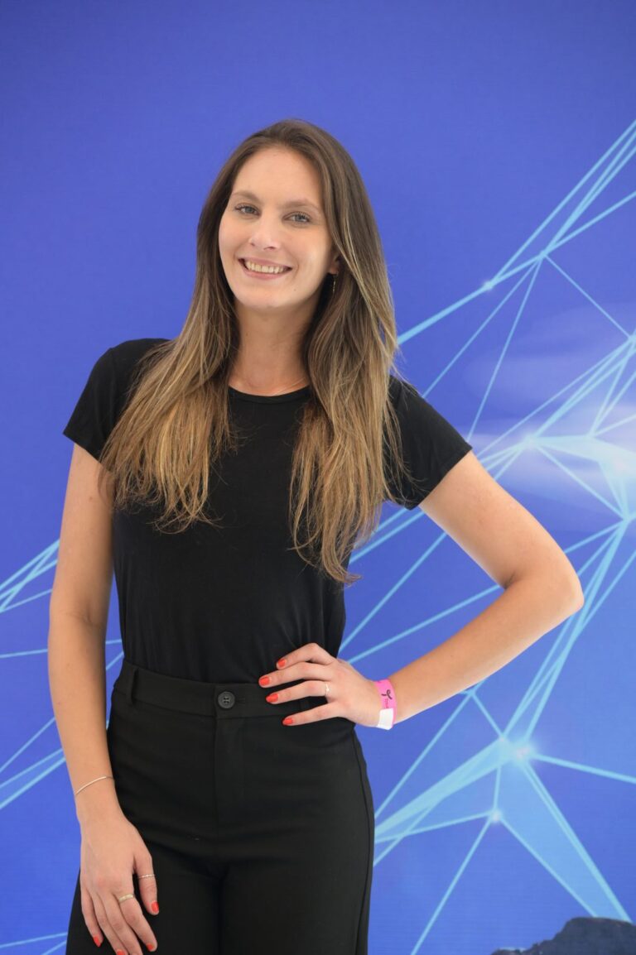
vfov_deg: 24.2
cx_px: 318
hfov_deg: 16.2
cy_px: 478
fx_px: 2229
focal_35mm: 84
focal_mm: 84
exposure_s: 1/125
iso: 1600
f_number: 4
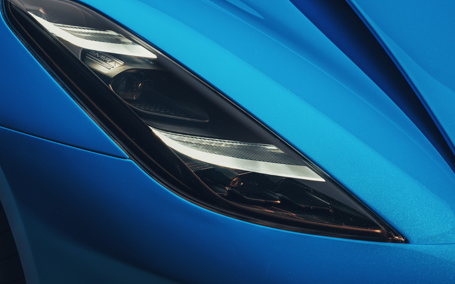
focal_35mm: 135
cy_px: 83
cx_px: 155
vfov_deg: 9.7
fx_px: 1674
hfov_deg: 15.5
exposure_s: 1/8
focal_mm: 85
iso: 100
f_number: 9
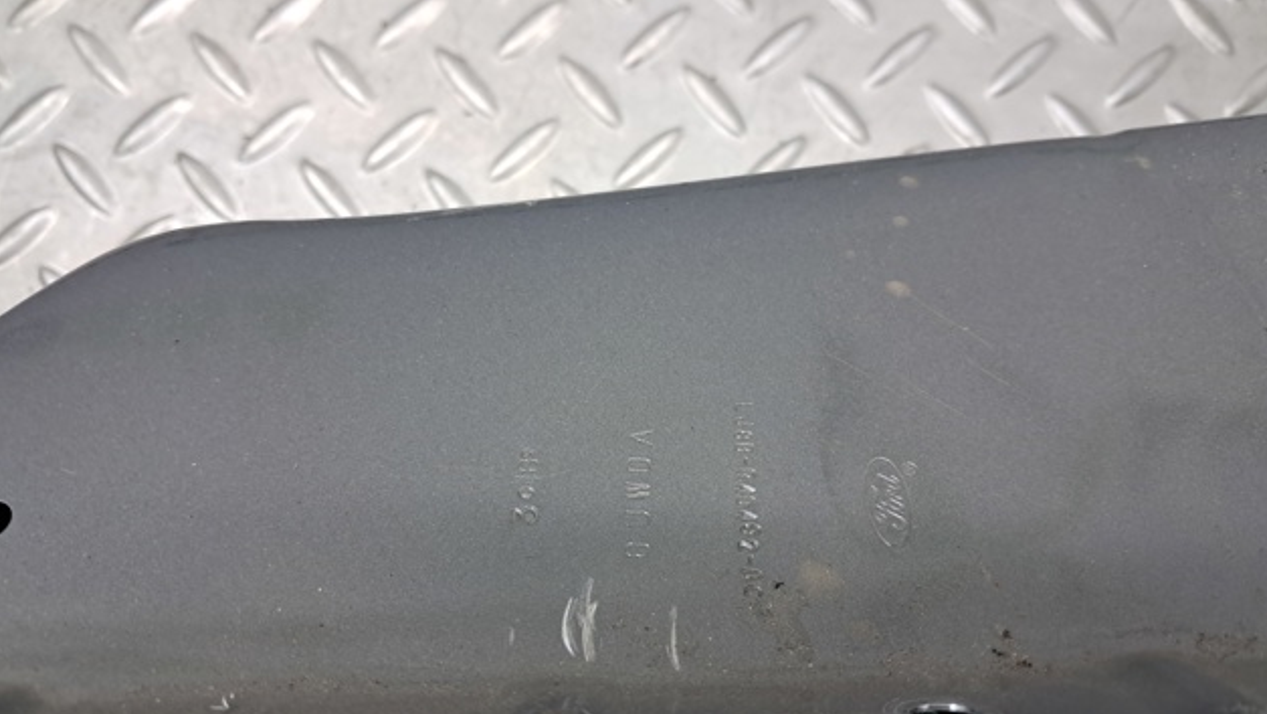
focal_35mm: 30
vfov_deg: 38.9
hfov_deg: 64.3
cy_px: 385
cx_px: 626
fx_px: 1008
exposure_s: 1/50
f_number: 1.8
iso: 200
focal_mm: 4
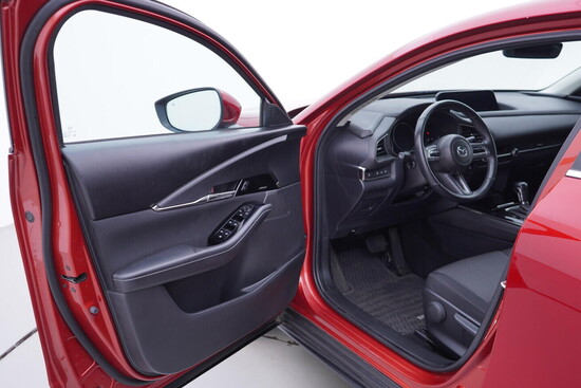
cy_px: 194
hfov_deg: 53.1
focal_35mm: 36
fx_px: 581
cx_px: 290
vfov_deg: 36.9
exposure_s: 1/40
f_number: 2.8
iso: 125
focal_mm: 24
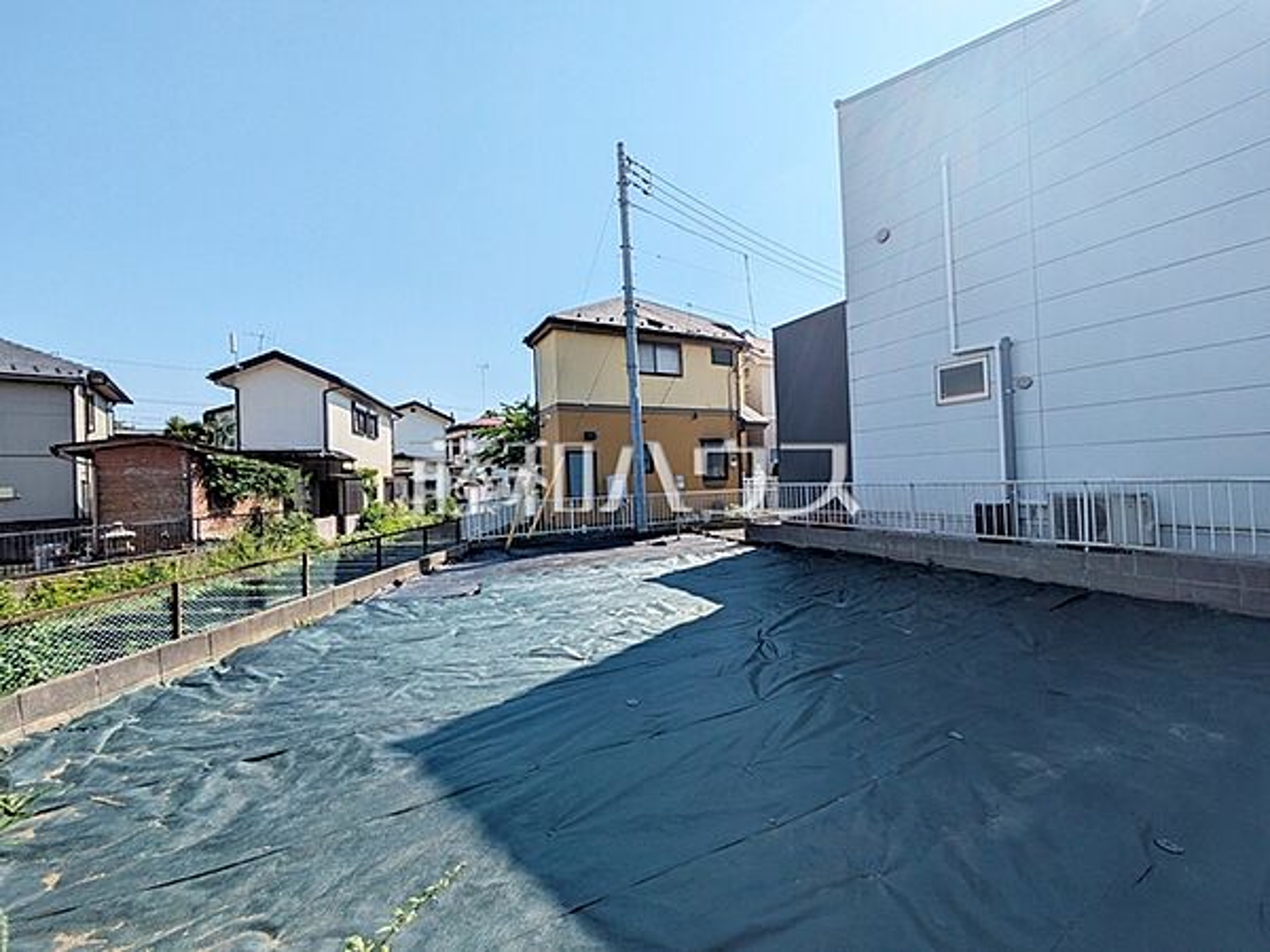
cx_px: 635
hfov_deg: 102.1
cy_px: 476
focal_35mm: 14
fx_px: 514
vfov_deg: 85.7
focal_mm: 1.83
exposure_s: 1/3205
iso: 55
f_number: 2.2
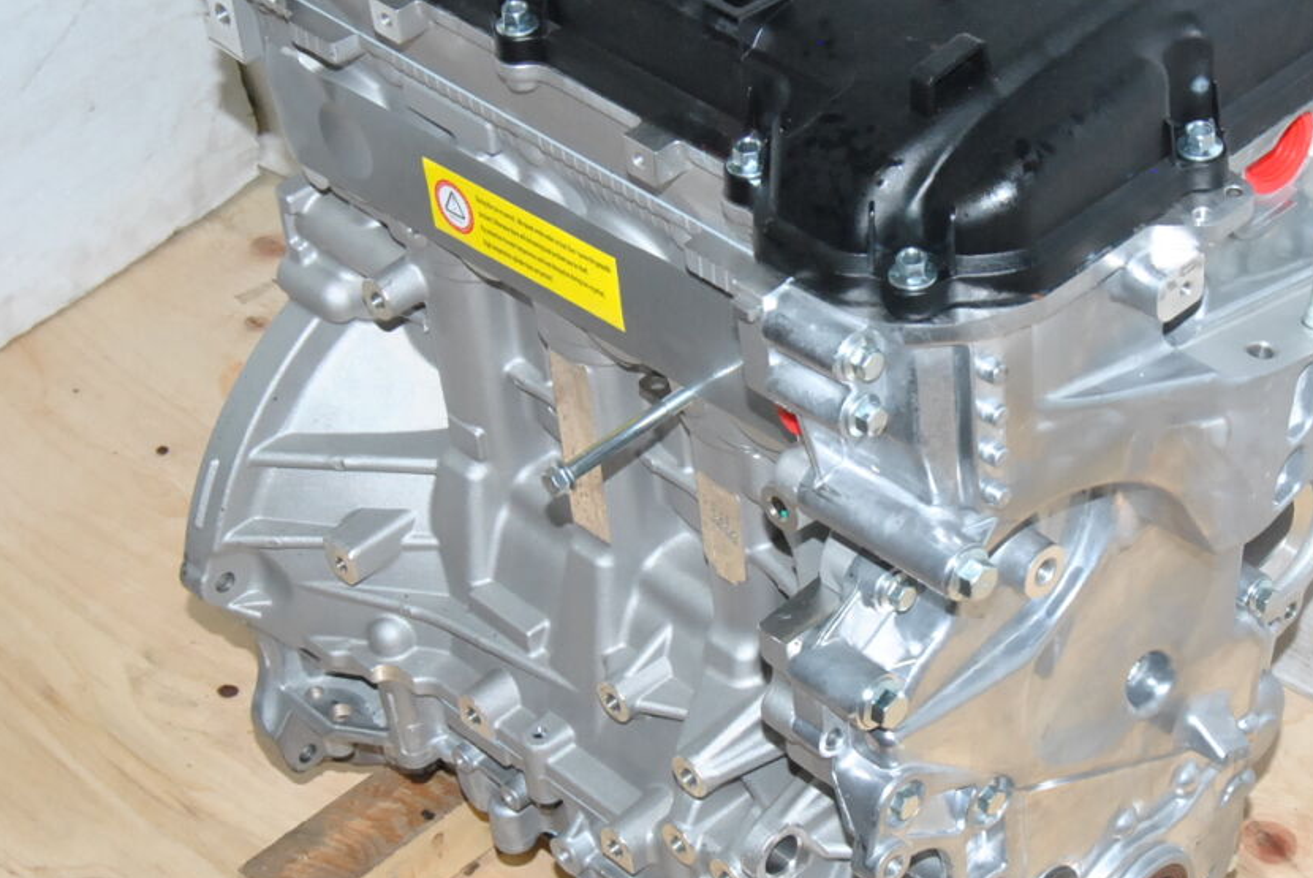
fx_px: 2957
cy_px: 441
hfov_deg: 24.9
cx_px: 880
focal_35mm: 81
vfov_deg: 16.9
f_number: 14
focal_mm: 28
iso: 800
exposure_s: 1/200
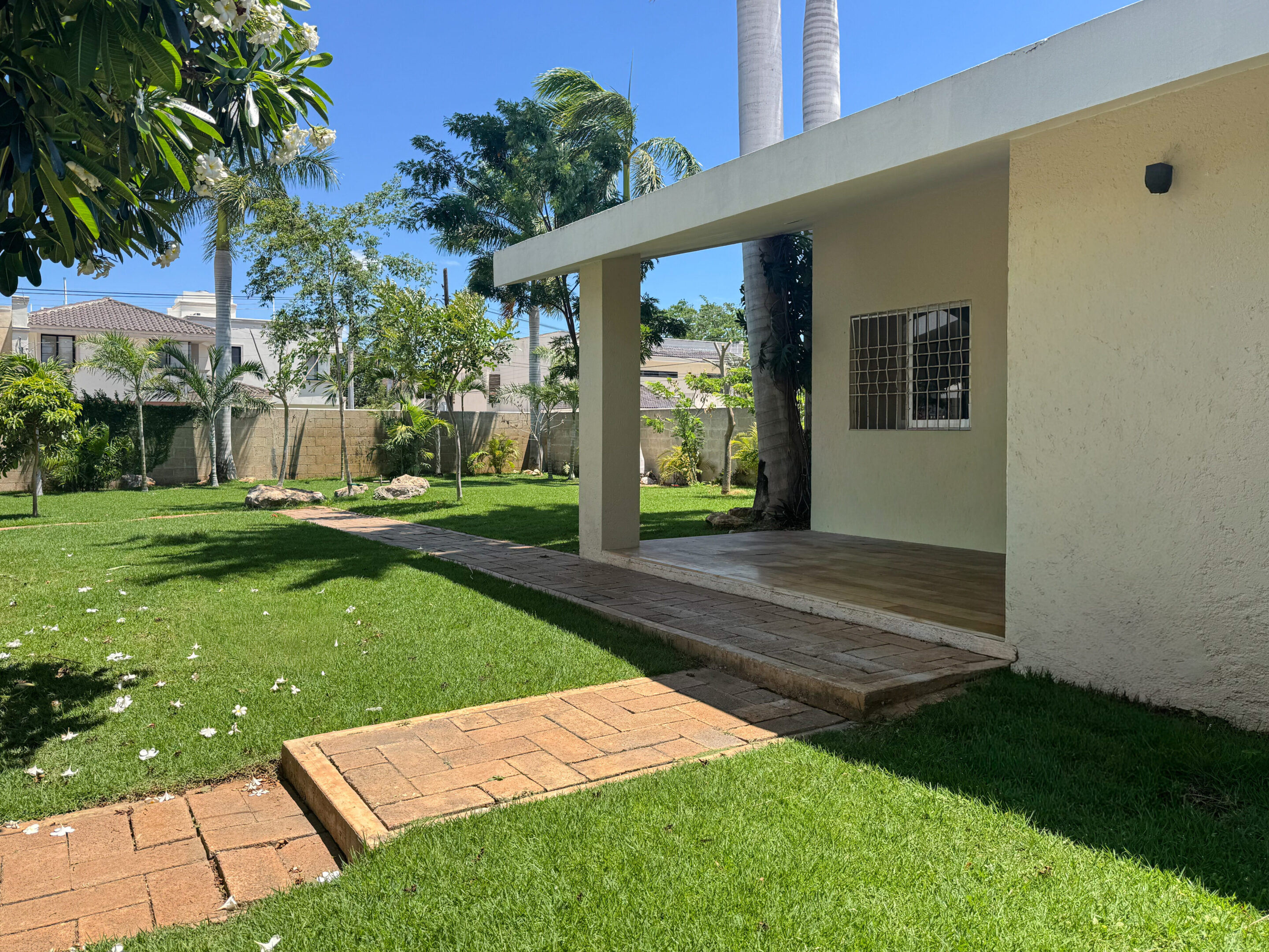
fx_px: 880
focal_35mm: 24
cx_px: 634
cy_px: 476
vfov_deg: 56.8
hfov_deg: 71.6
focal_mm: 6.76
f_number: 1.8
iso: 80
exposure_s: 1/2400
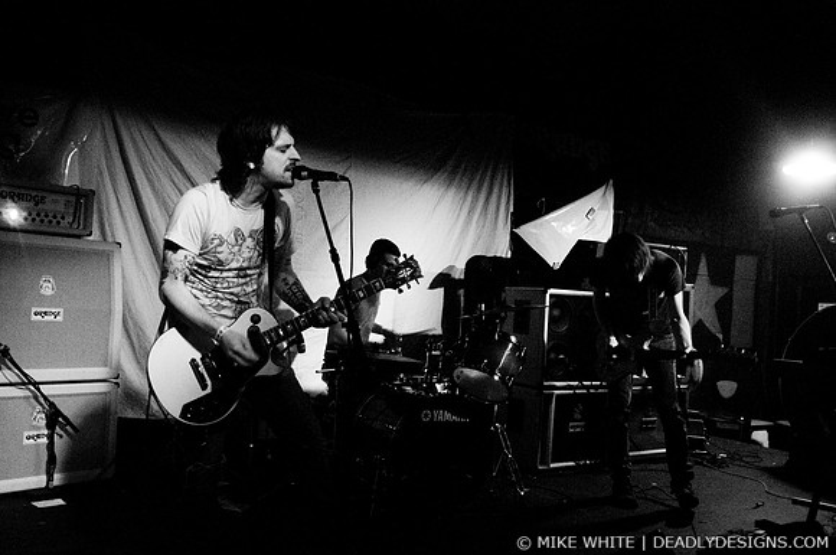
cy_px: 278
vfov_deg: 43.5
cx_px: 418
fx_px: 696
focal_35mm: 30
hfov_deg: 62.0
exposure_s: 1/40
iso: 1250
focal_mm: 20
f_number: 2.8
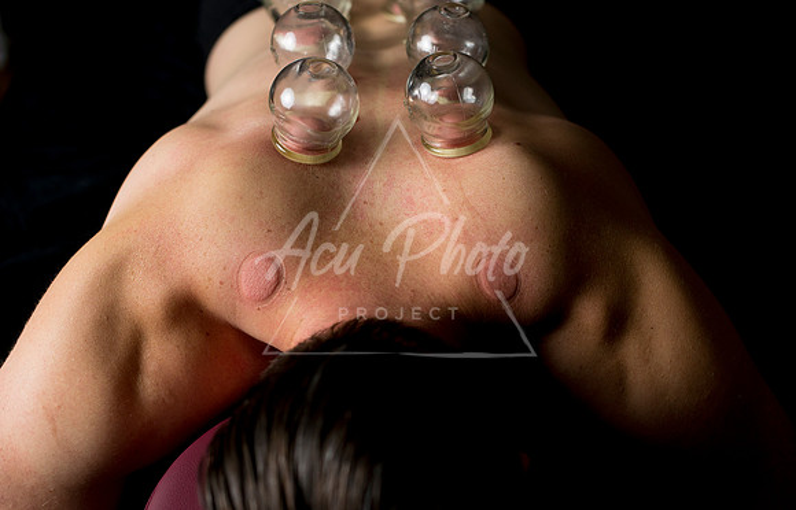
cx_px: 425
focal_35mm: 55
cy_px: 288
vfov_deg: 24.0
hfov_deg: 36.7
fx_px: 1201
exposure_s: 1/400
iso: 800
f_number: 3.2
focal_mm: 50
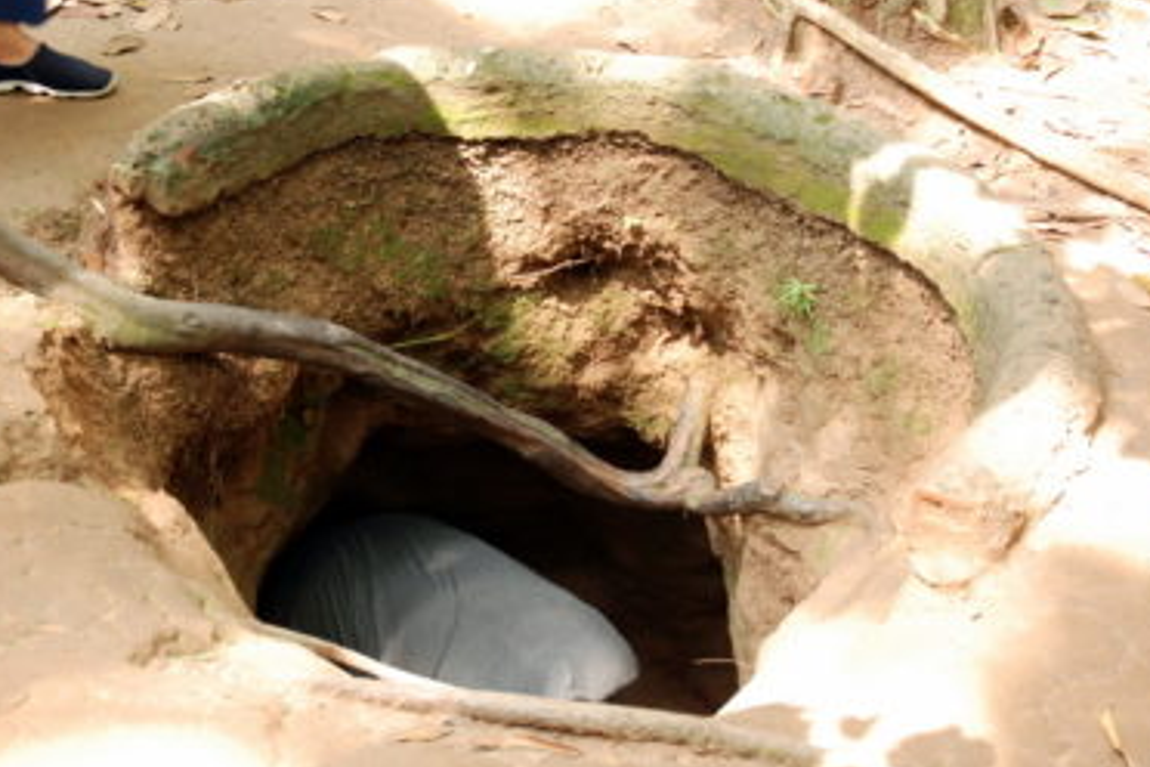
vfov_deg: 21.7
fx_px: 2002
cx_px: 436
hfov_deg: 31.9
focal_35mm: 63
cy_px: 450
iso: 250
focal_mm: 31
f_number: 4
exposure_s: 1/20
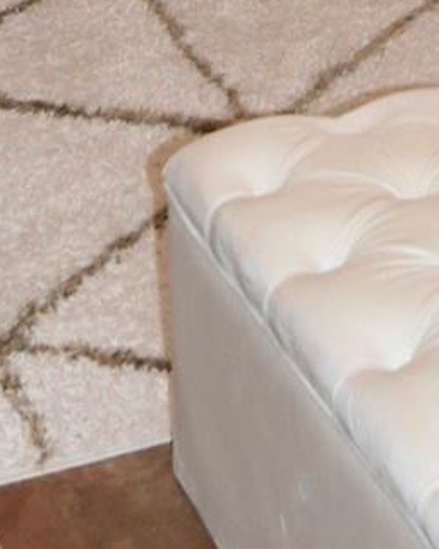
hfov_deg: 11.3
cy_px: -542
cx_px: 484
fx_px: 2193
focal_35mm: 135
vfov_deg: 12.6
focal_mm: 20
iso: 1000
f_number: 5
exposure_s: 1/60.2
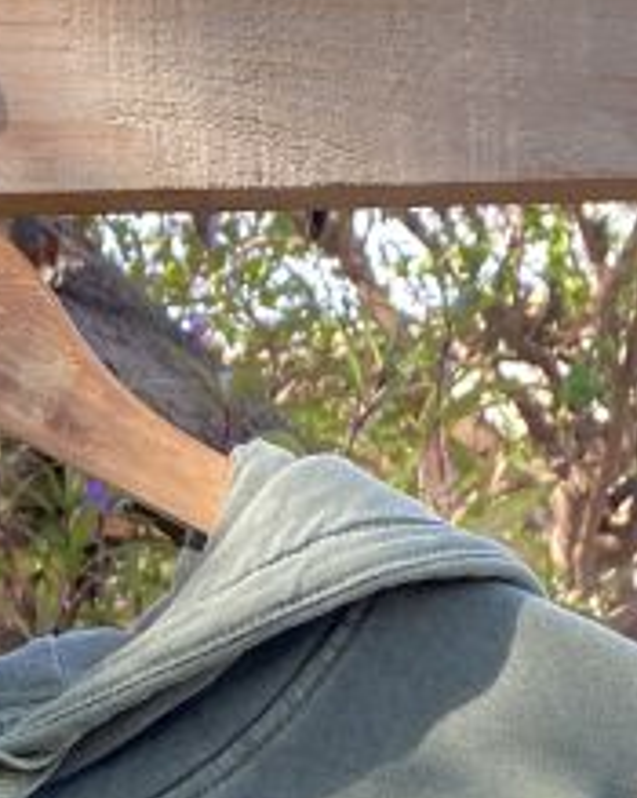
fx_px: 2736
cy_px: 1428
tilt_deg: -8.3
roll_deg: +3.1
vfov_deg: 14.6
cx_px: 258
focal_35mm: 116
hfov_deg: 13.3
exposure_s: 1/122
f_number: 1.8
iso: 50
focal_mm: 4.25
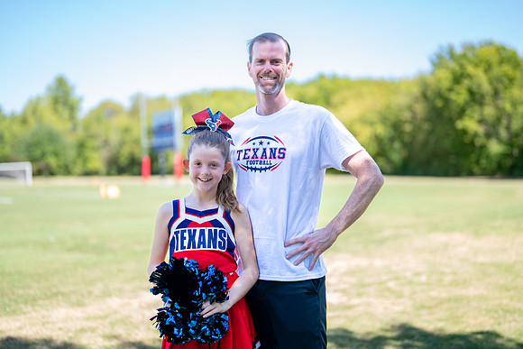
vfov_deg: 24.4
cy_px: 176
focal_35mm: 56
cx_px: 265
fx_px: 807
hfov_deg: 35.9
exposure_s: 1/1250
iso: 100
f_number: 1.2
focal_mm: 50
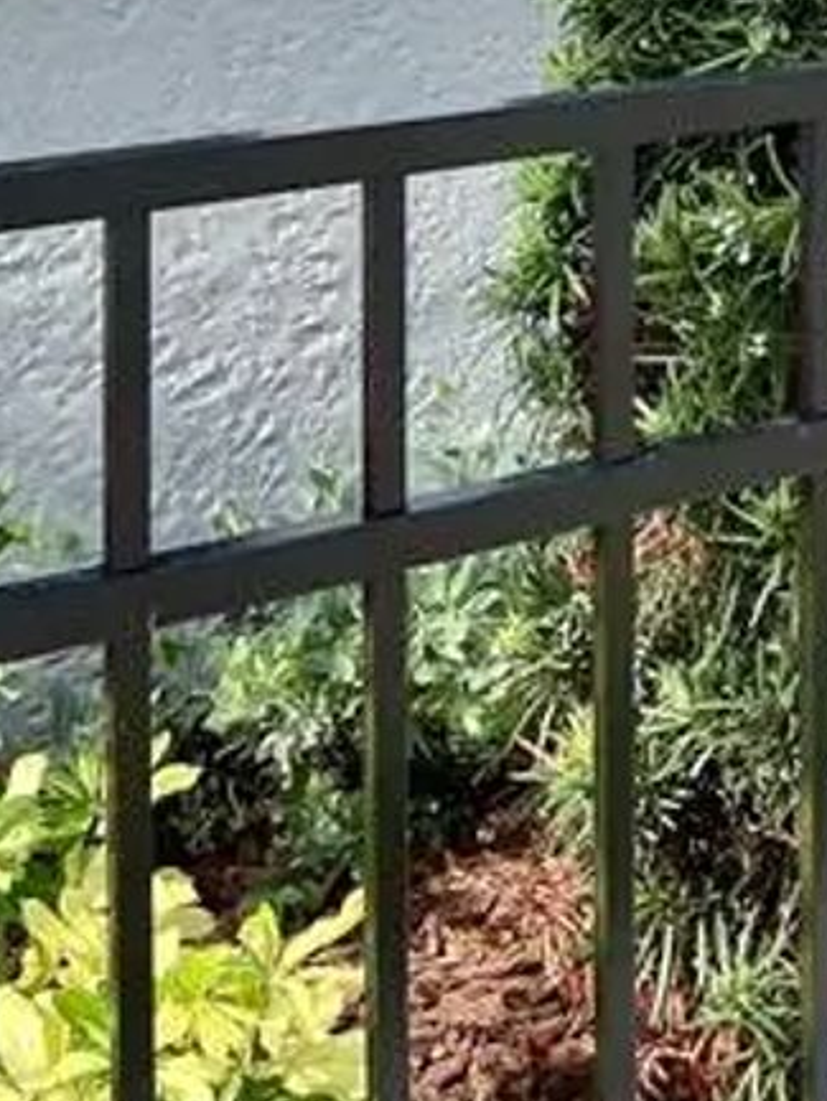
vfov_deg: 21.2
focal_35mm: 82
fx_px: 2611
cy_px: -400
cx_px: 1209
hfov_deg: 16.5
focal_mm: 4.25
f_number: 1.8
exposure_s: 1/767
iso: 32
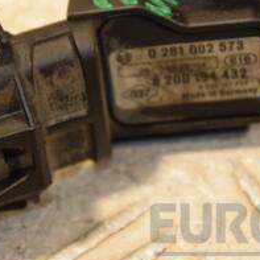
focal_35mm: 407
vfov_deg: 4.3
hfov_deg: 4.3
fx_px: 3461
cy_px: 48
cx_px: 125
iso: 800
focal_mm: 105
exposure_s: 1/200
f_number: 5.6
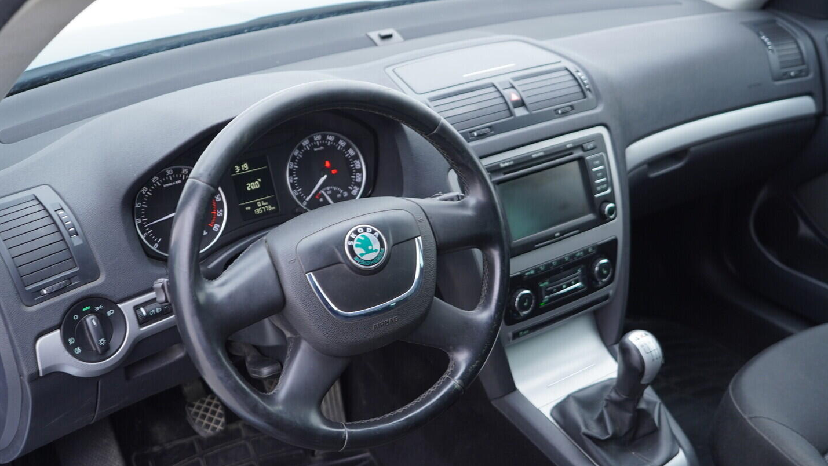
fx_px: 834
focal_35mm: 38
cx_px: 415
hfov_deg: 52.8
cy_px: 217
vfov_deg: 31.2
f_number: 2.8
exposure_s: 1/40
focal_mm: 24
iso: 250
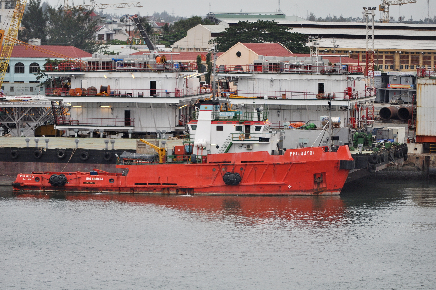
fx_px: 3175
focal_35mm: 262
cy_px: 145
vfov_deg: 5.2
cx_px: 218
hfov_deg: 7.9
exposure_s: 1/320
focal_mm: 175
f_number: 5.3
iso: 320
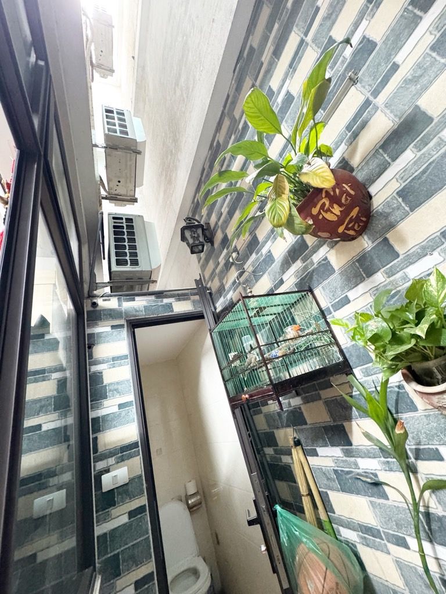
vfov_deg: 102.1
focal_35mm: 14
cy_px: 297
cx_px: 223
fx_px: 241
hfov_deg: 85.7
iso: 640
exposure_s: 1/50
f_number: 2.2
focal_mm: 2.22
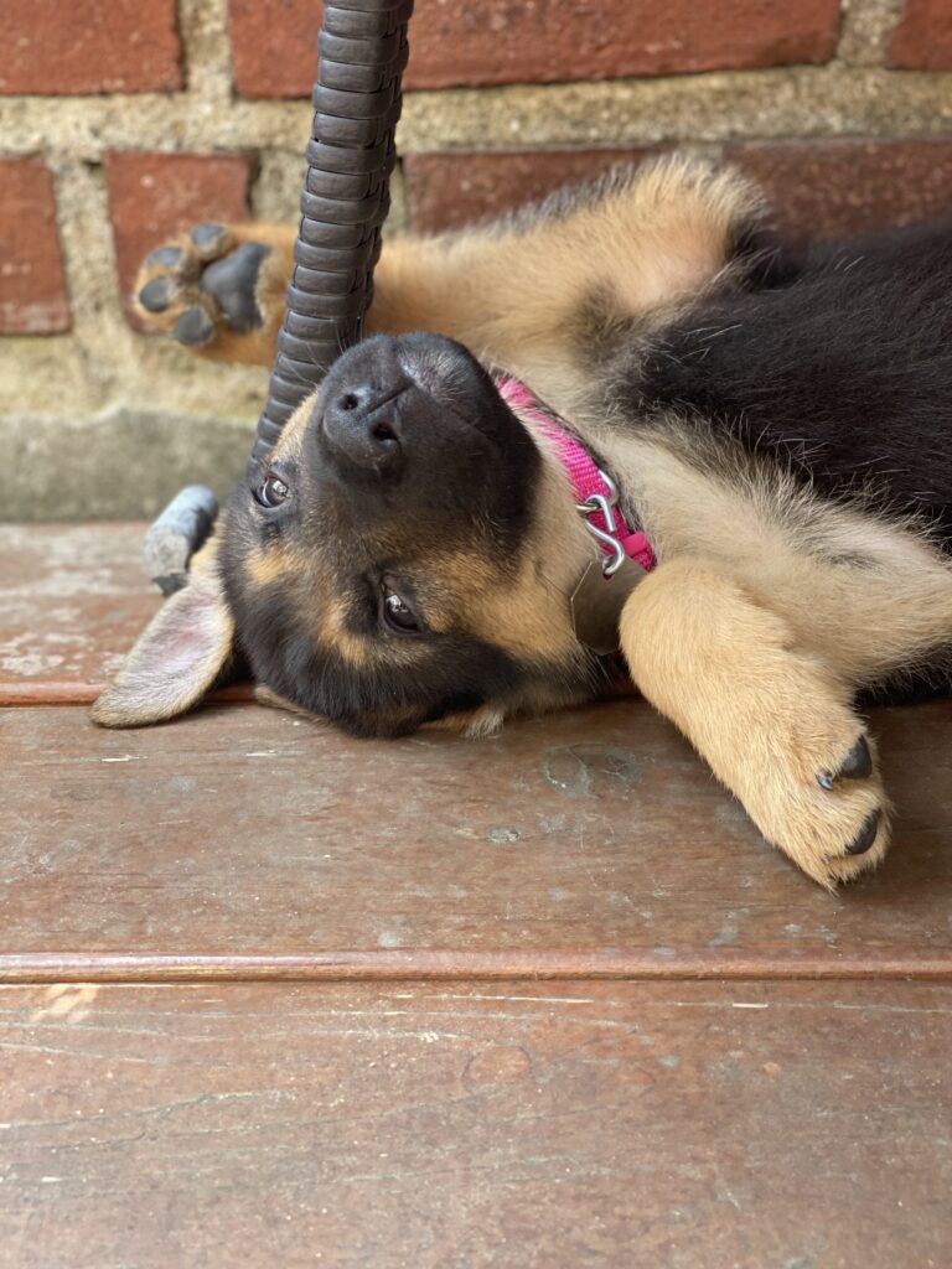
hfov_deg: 28.0
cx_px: 476
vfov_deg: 36.8
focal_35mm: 52
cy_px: 634
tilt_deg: -24.7
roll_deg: +2.1
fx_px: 1907
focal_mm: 6
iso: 80
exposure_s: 1/122
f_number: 2
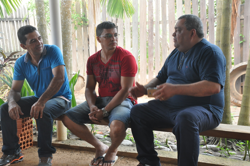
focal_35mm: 57
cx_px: 125
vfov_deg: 23.7
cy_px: 83
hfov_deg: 35.1
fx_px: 395
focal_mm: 38
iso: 1000
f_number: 8
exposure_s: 1/60
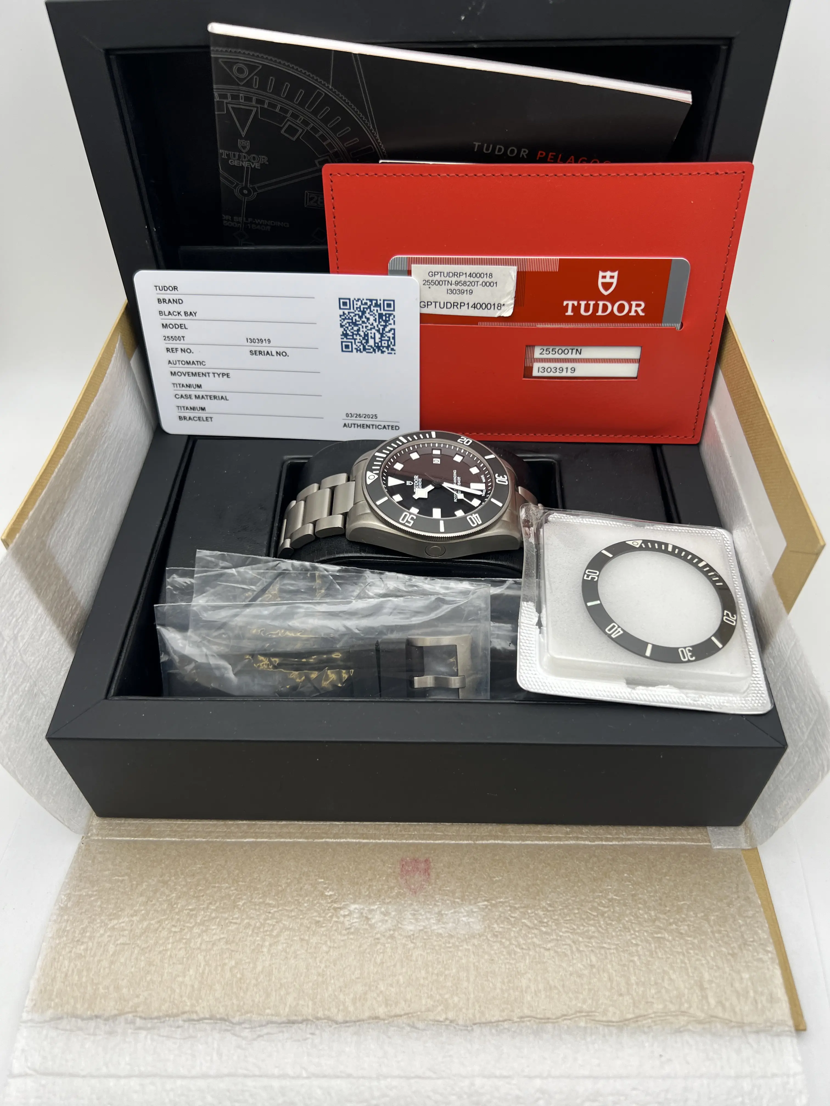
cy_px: 553
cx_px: 415
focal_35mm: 26
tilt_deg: -47.3
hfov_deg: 53.1
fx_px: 831
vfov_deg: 67.3
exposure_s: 1/248
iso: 40
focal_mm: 5.7
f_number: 1.5
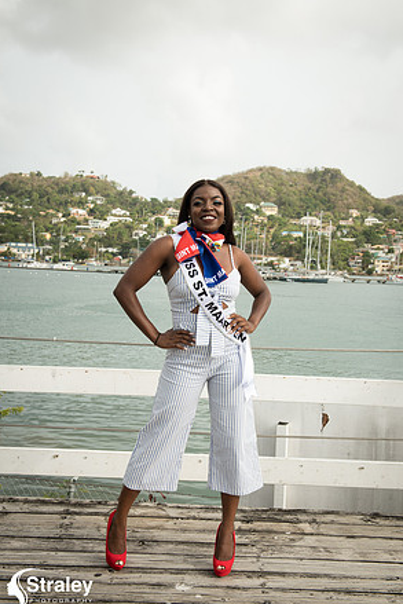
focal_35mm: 41
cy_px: 307
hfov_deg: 32.7
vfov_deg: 47.4
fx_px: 688
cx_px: 204
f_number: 7.1
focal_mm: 40
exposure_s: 1/125
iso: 100
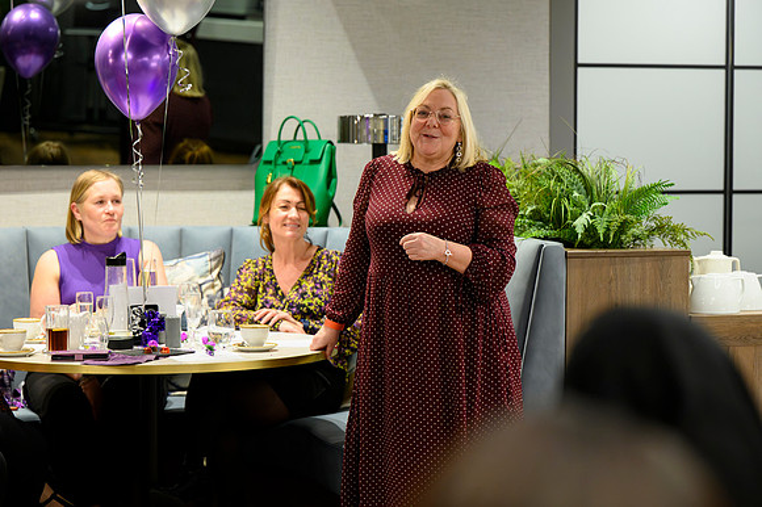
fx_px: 1992
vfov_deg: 14.5
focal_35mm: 94
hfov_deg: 21.7
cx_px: 381
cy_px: 254
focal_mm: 93
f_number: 3.2
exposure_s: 1/200
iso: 3200
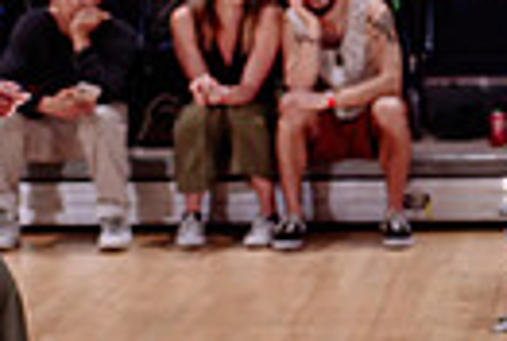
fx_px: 2583
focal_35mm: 183
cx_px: 539
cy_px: 41
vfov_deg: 7.5
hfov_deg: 11.1
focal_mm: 33
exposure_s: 1/320
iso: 1600
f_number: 2
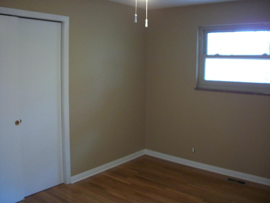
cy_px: 102
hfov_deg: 52.6
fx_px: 273
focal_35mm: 35
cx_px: 135
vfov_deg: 40.7
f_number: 3.1
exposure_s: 1/8
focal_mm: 6.3
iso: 250
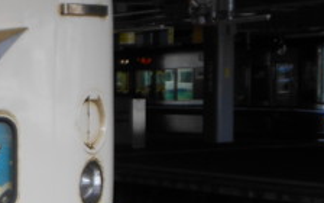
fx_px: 971
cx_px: -239
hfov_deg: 16.3
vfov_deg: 11.9
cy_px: 132
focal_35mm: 110
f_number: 3.3
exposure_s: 1/40
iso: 80
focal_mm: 5.2
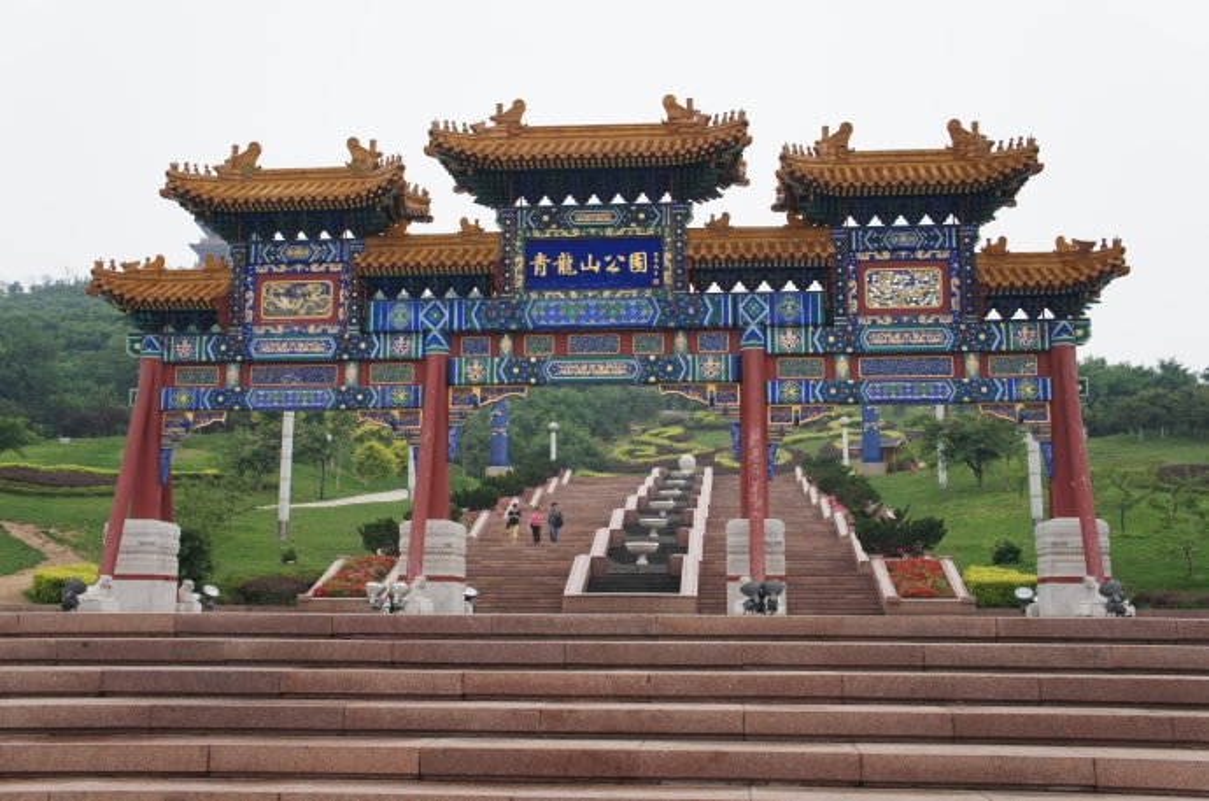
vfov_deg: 35.3
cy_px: 400
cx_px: 604
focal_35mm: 38
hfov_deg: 51.4
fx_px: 1257
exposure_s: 1/400
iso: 200
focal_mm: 25
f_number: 6.3
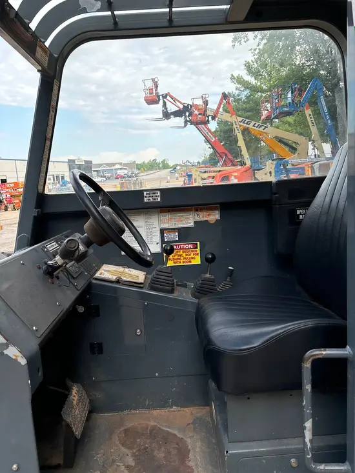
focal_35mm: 26
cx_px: 178
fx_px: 355
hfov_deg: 53.1
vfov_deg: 67.3
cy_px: 236
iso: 50
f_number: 1.6
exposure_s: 1/466
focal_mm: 5.96
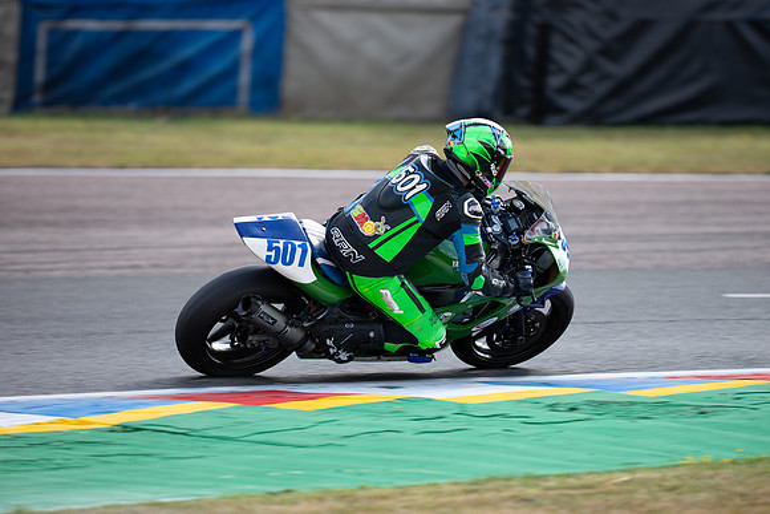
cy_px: 257
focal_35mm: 400
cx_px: 385
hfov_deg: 5.2
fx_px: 8557
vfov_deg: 3.4
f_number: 2.8
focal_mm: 400
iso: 100
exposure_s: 1/500
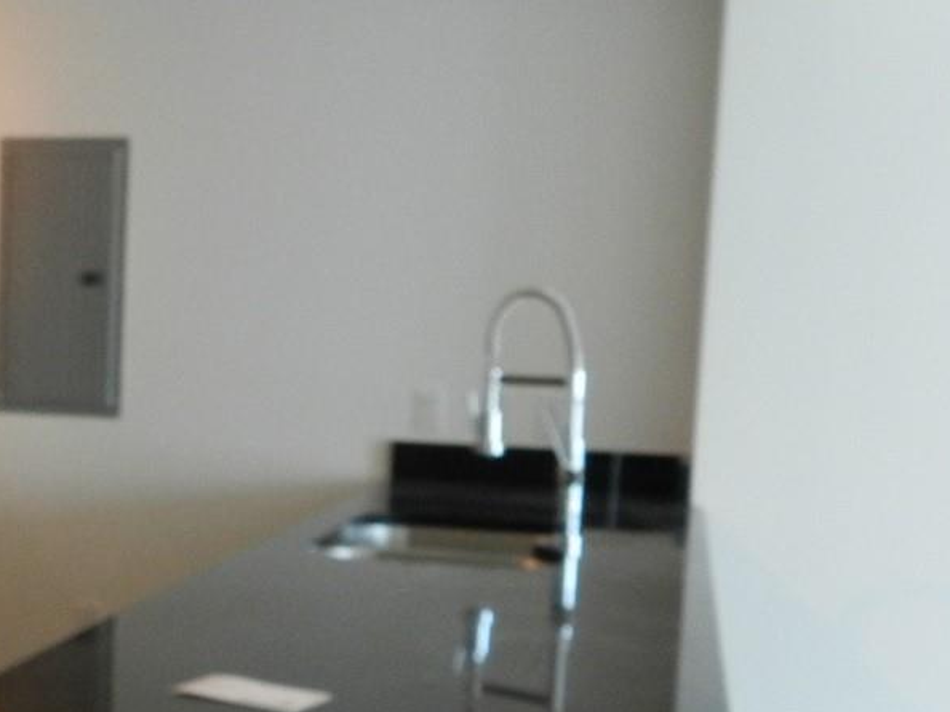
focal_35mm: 62
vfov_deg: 23.5
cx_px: 94
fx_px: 1701
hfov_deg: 29.9
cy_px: 512
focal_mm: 4
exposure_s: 1/30
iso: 400
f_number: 3.4
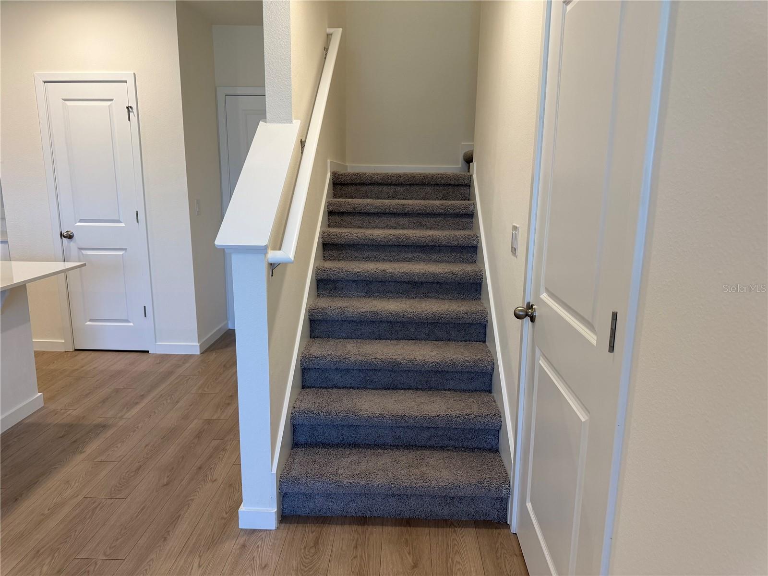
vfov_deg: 56.8
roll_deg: -1.4
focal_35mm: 24
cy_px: 288
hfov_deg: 71.6
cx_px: 384
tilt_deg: -10.0
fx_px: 532
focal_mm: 6.76
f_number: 1.78
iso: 160
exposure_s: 1/120
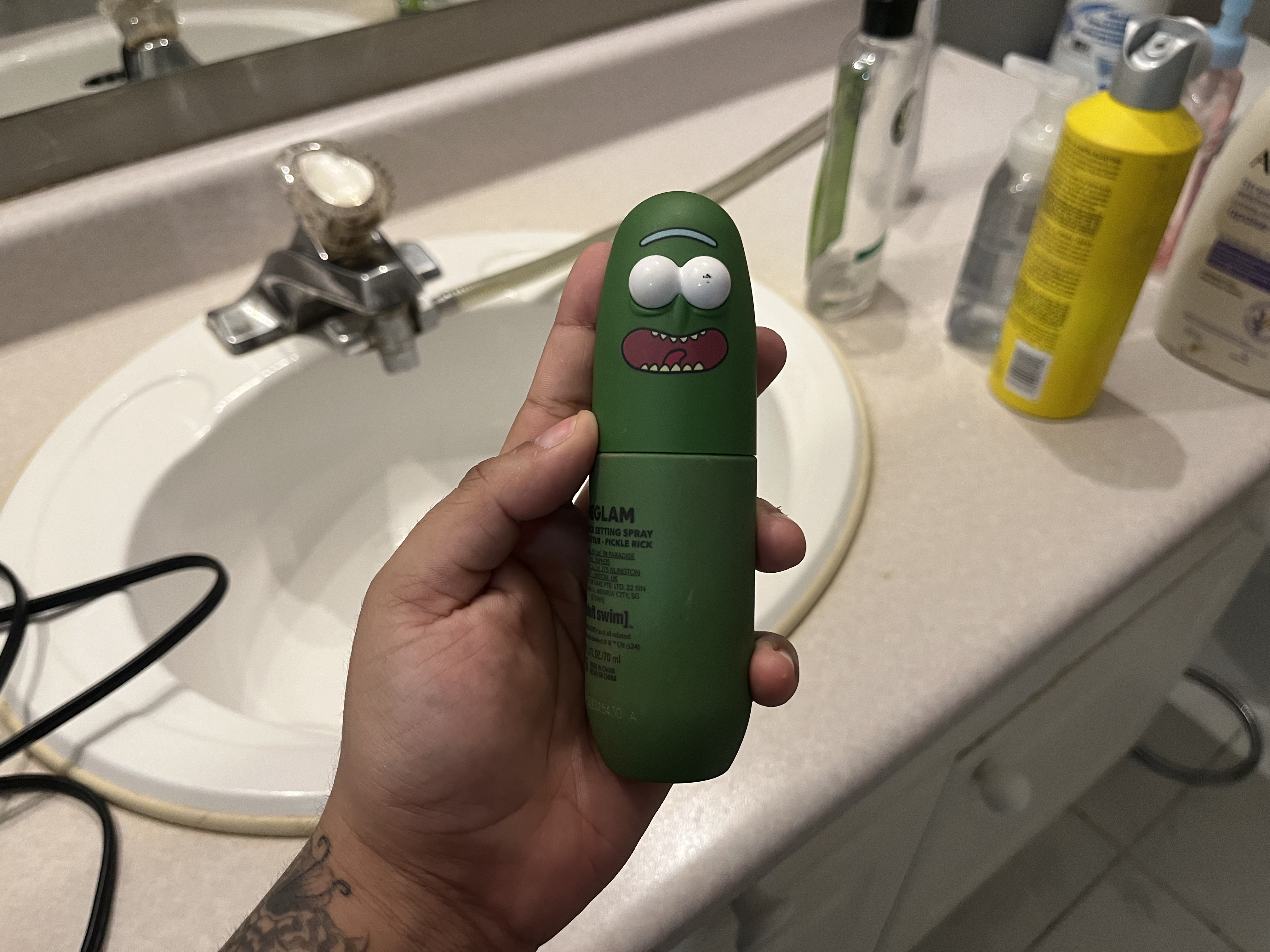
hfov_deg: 67.3
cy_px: 476
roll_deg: +0.5
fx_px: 954
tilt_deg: -44.4
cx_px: 635
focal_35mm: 26
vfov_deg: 53.1
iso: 250
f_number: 1.6
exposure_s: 1/60
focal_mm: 5.1
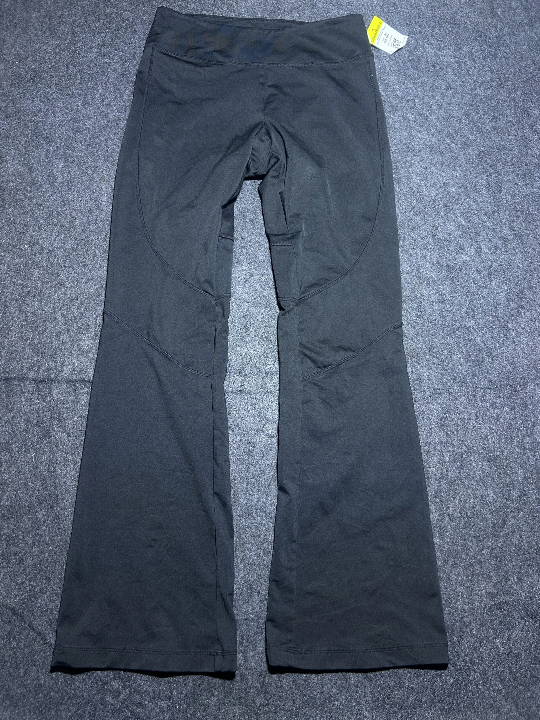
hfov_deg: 53.1
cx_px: 270
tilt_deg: -56.1
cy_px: 360
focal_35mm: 26
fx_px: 541
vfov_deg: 67.3
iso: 160
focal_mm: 5.7
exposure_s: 1/50
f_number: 1.5
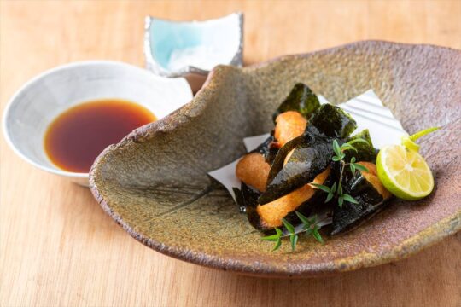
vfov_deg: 13.0
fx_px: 1344
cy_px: 154
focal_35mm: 105
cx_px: 230
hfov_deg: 19.5
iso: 100
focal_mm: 105
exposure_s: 1/125
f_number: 6.3
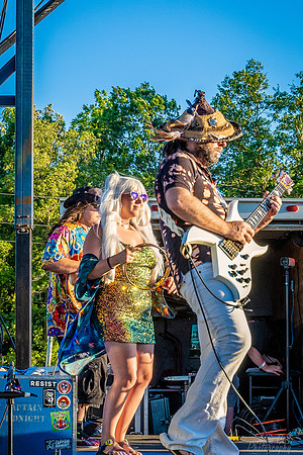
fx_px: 1269
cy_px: 227
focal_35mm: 101
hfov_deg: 13.6
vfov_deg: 20.3
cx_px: 73
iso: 640
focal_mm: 45
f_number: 5.6
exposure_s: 1/800
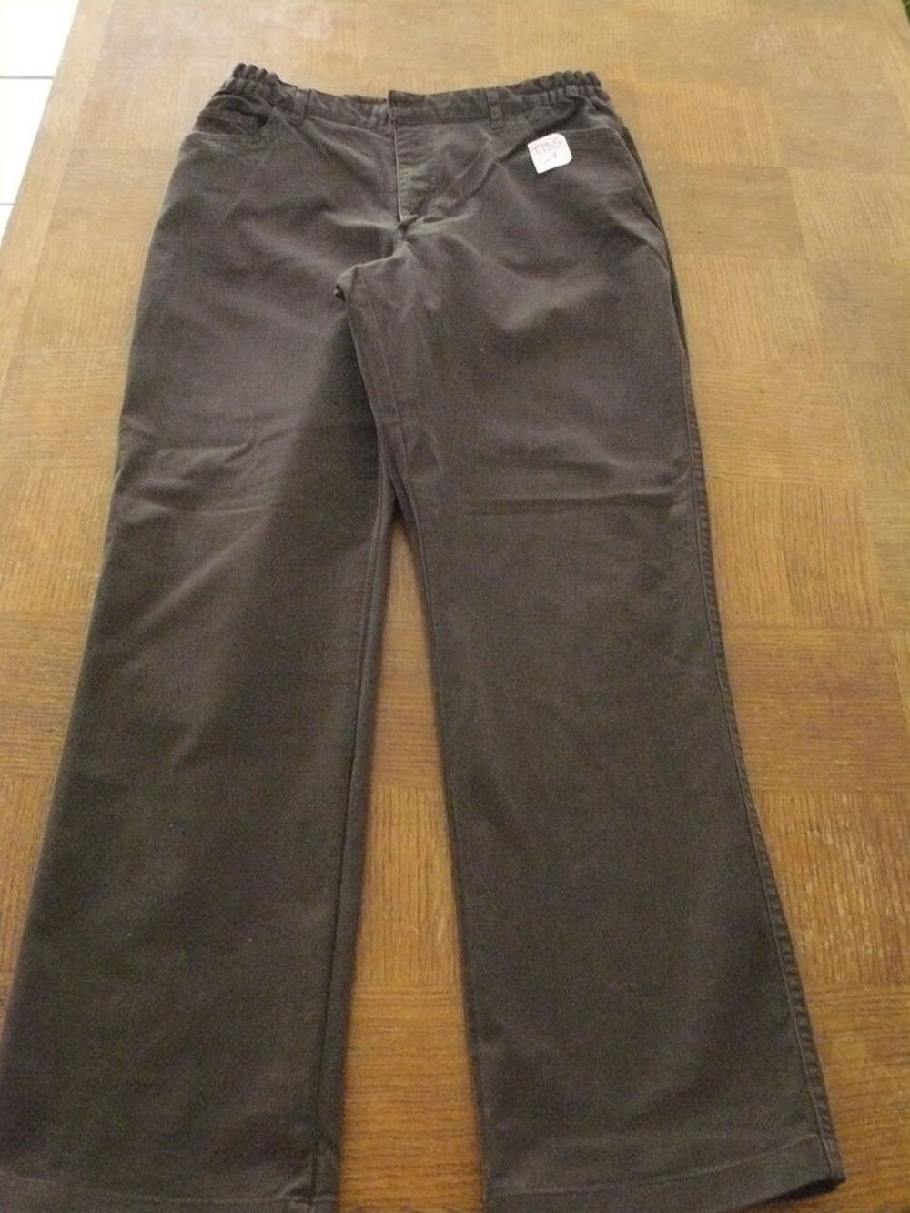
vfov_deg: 51.4
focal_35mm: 36
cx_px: 455
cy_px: 606
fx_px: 1262
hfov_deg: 39.7
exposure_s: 1/25
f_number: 2.8
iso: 800
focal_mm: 6
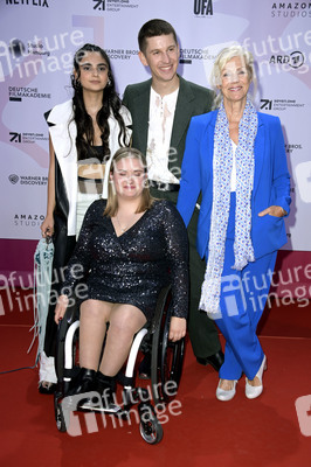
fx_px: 571
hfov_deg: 30.5
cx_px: 156
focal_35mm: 44
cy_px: 234
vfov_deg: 44.5
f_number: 5.6
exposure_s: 1/250
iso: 400
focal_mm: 44
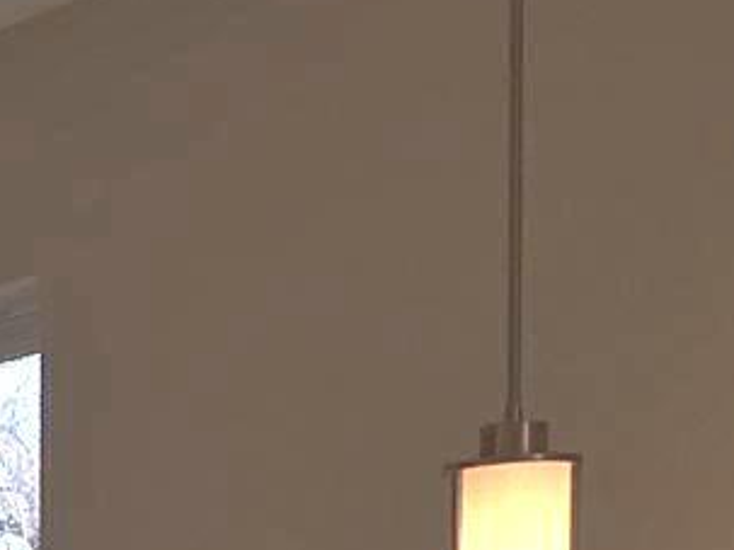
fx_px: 4091
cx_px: -741
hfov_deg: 9.6
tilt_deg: -8.4
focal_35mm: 193
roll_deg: +0.4
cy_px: 1720
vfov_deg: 6.8
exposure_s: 1/472
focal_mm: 4.15
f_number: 2.2
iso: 25
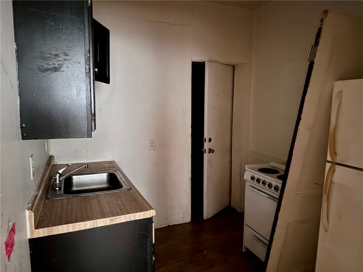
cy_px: 136
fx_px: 252
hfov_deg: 71.6
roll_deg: -0.5
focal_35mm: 24
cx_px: 182
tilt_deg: -9.6
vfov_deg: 56.8
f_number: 1.78
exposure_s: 1/20
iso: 1600
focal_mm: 6.76
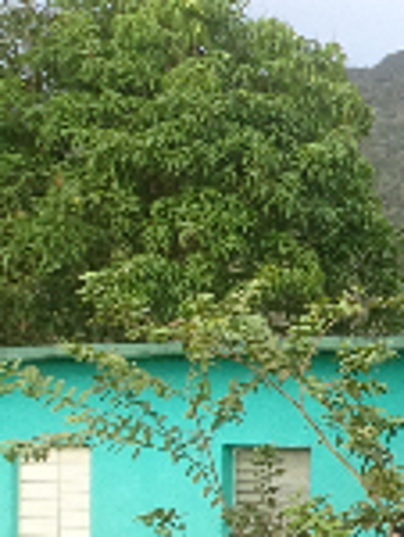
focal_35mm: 128
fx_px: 1986
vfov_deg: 15.3
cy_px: 369
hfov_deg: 9.7
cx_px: 1101
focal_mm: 4.1
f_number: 3.5
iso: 80
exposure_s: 1/60
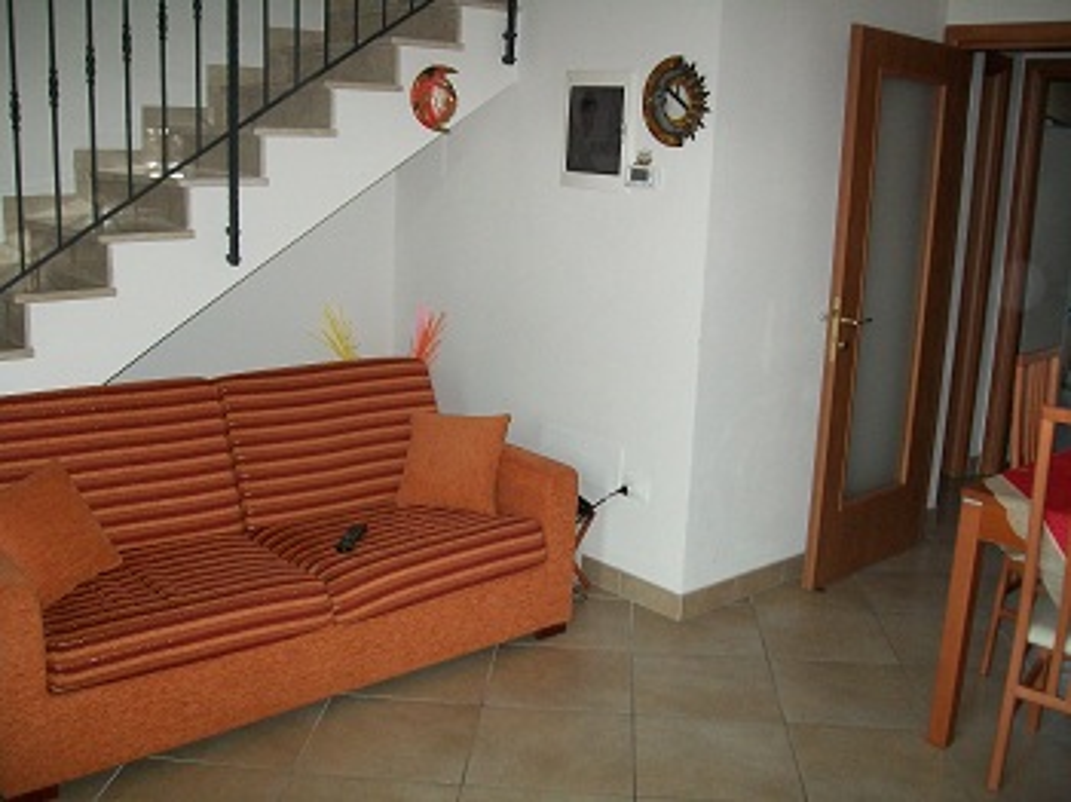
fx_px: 1113
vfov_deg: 39.6
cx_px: 536
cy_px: 401
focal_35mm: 36
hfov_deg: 51.4
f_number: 2.7
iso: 160
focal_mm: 6
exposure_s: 1/60
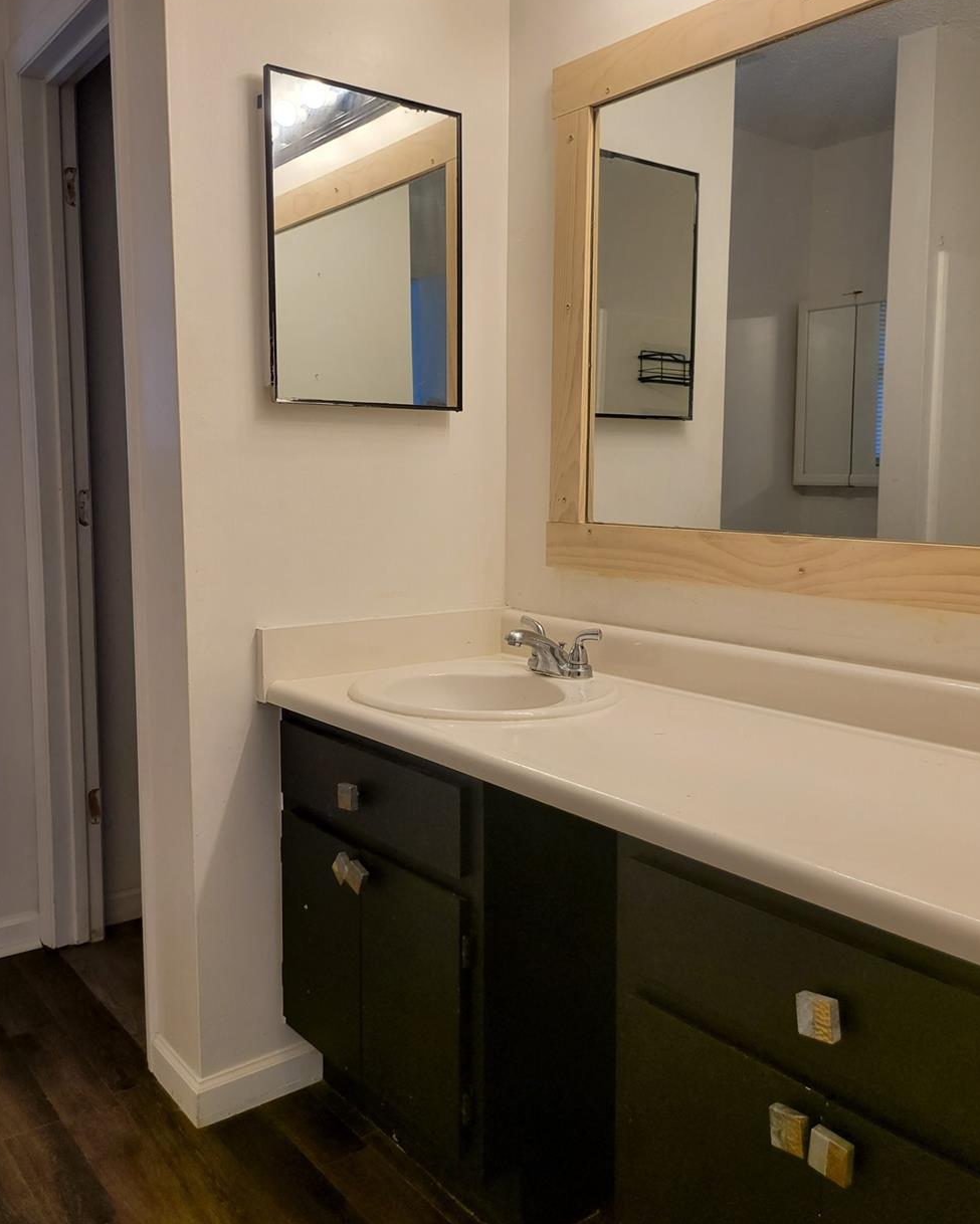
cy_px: 582
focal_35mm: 32
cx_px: 477
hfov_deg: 45.8
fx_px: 1160
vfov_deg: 55.6
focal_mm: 5
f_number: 1.8
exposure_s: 1/129
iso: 40
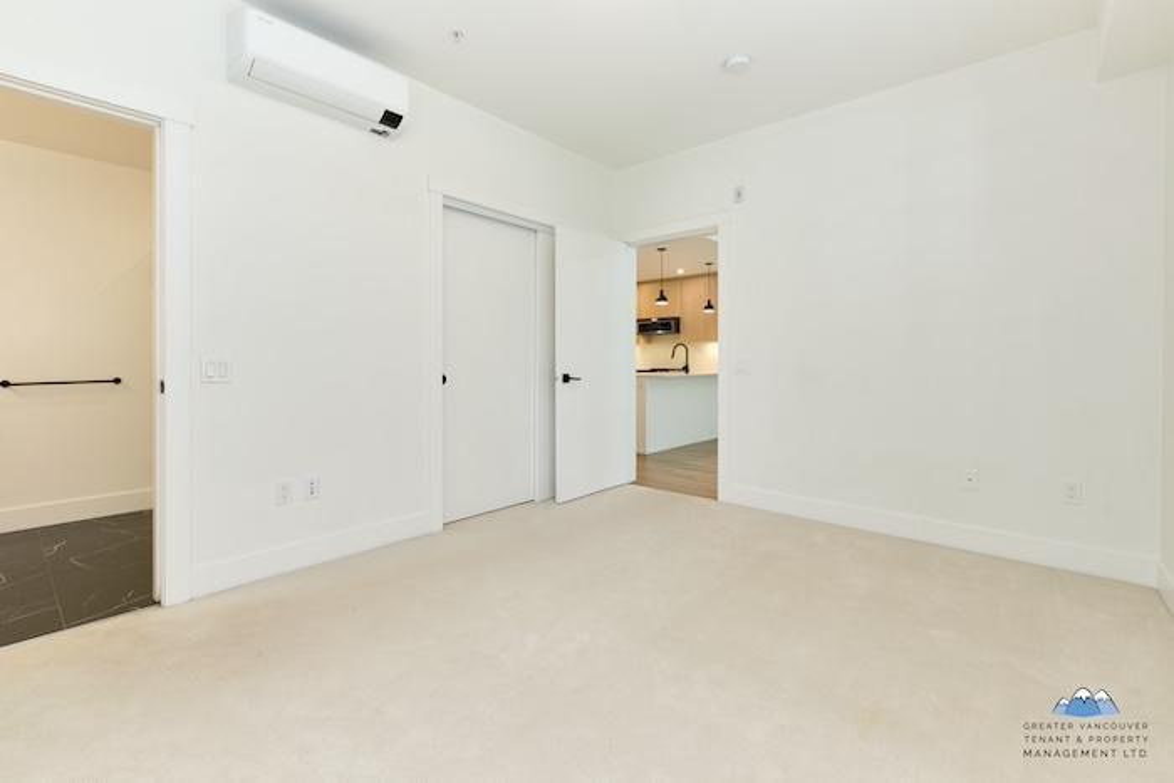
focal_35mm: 15
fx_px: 489
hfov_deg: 100.4
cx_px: 587
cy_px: 392
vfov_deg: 77.4
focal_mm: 10
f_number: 8
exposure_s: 1/4
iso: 200
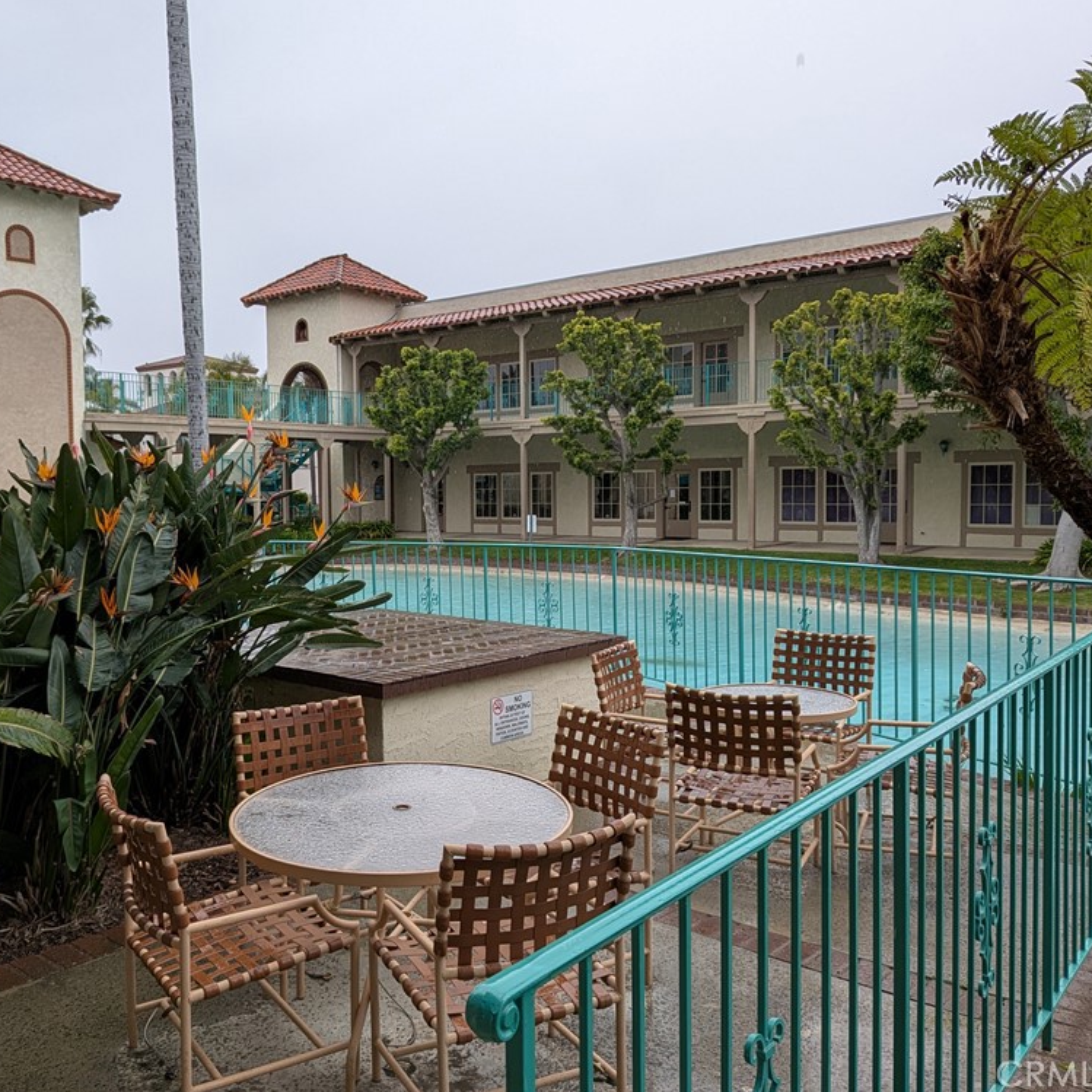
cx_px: 446
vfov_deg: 55.6
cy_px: 535
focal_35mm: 29
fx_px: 1035
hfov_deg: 55.3
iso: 42
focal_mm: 4.53
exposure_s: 1/941
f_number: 1.7
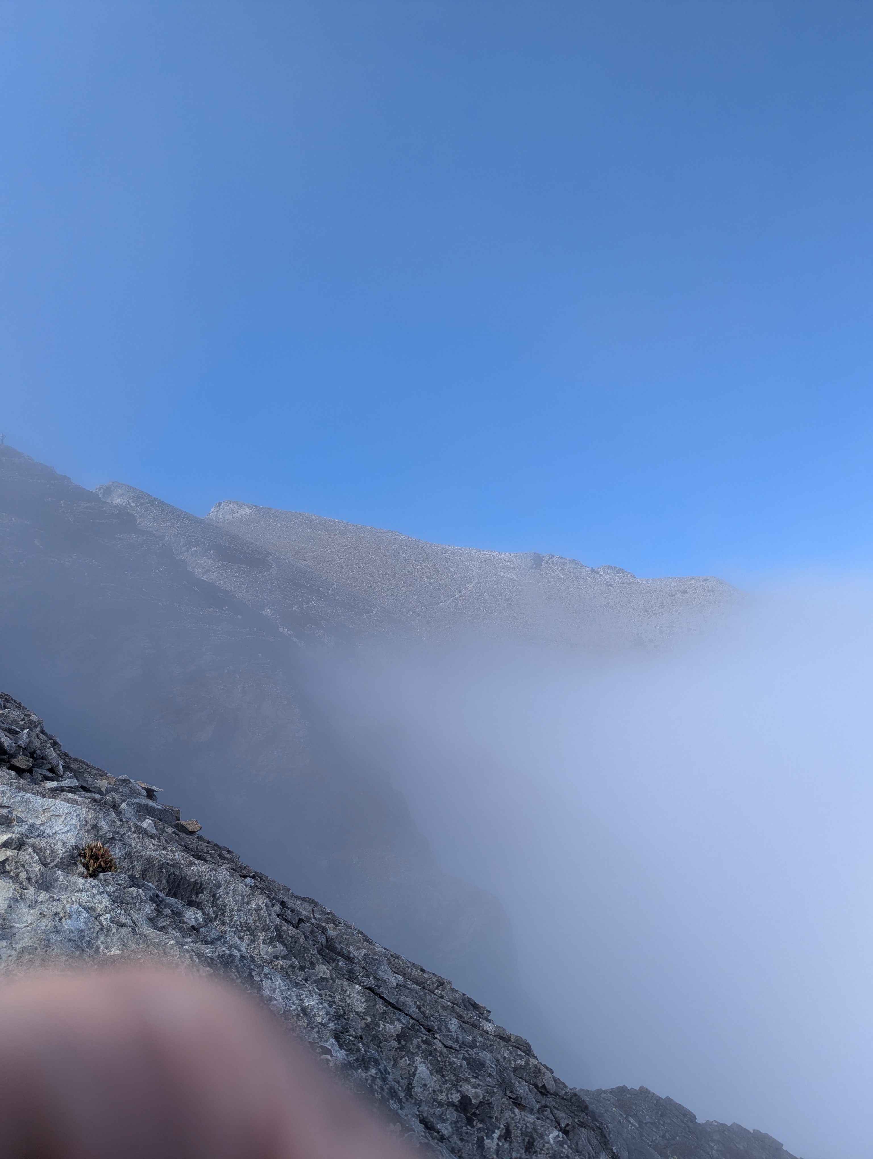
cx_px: 436
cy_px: 580
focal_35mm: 24
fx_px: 805
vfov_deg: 71.5
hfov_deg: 56.9
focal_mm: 6.81
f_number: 1.85
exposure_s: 1/1715
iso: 44
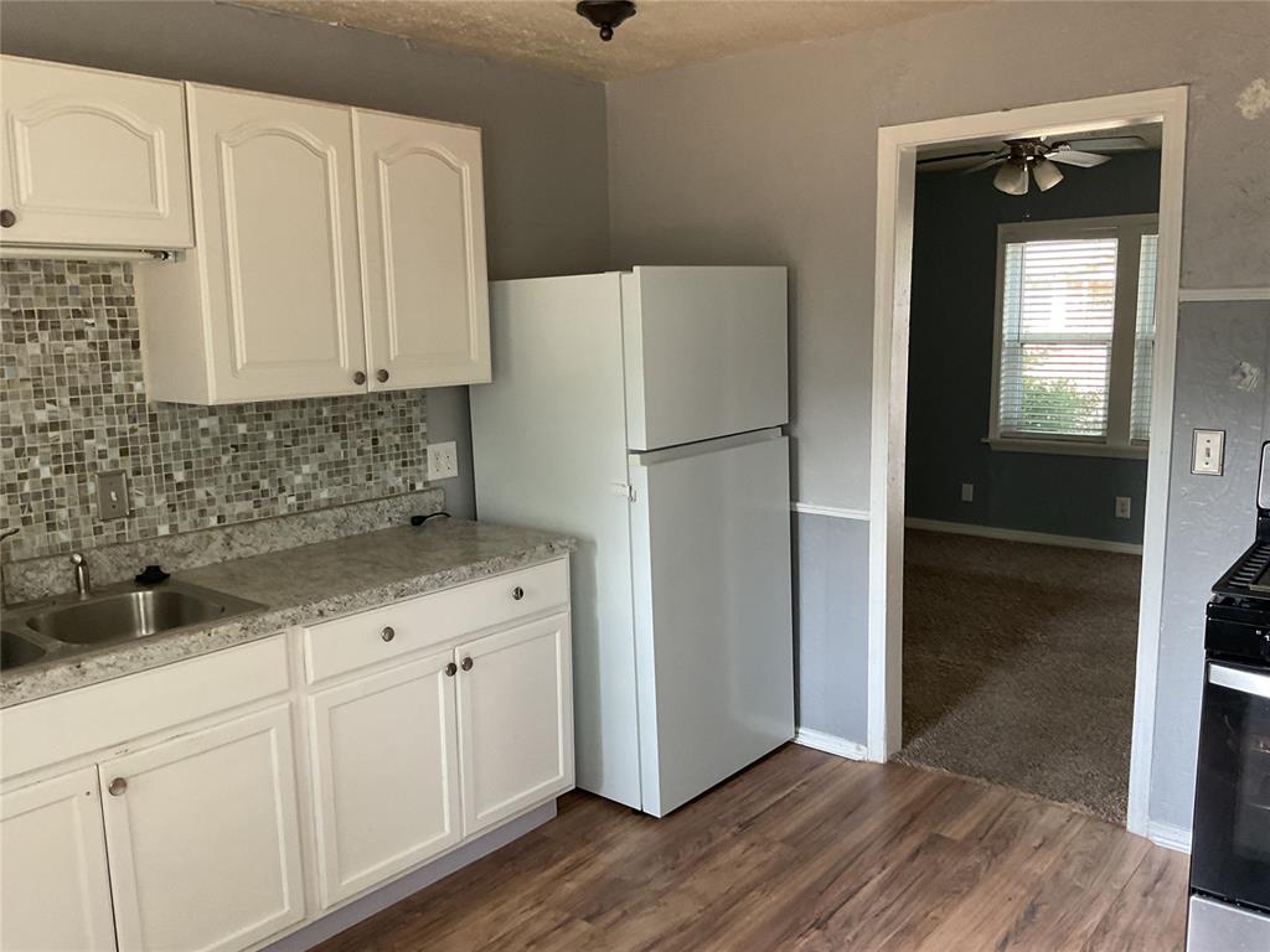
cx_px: 635
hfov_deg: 61.7
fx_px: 1064
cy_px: 476
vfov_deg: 48.2
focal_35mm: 29
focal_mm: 3
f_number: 1.8
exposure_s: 1/60
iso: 125
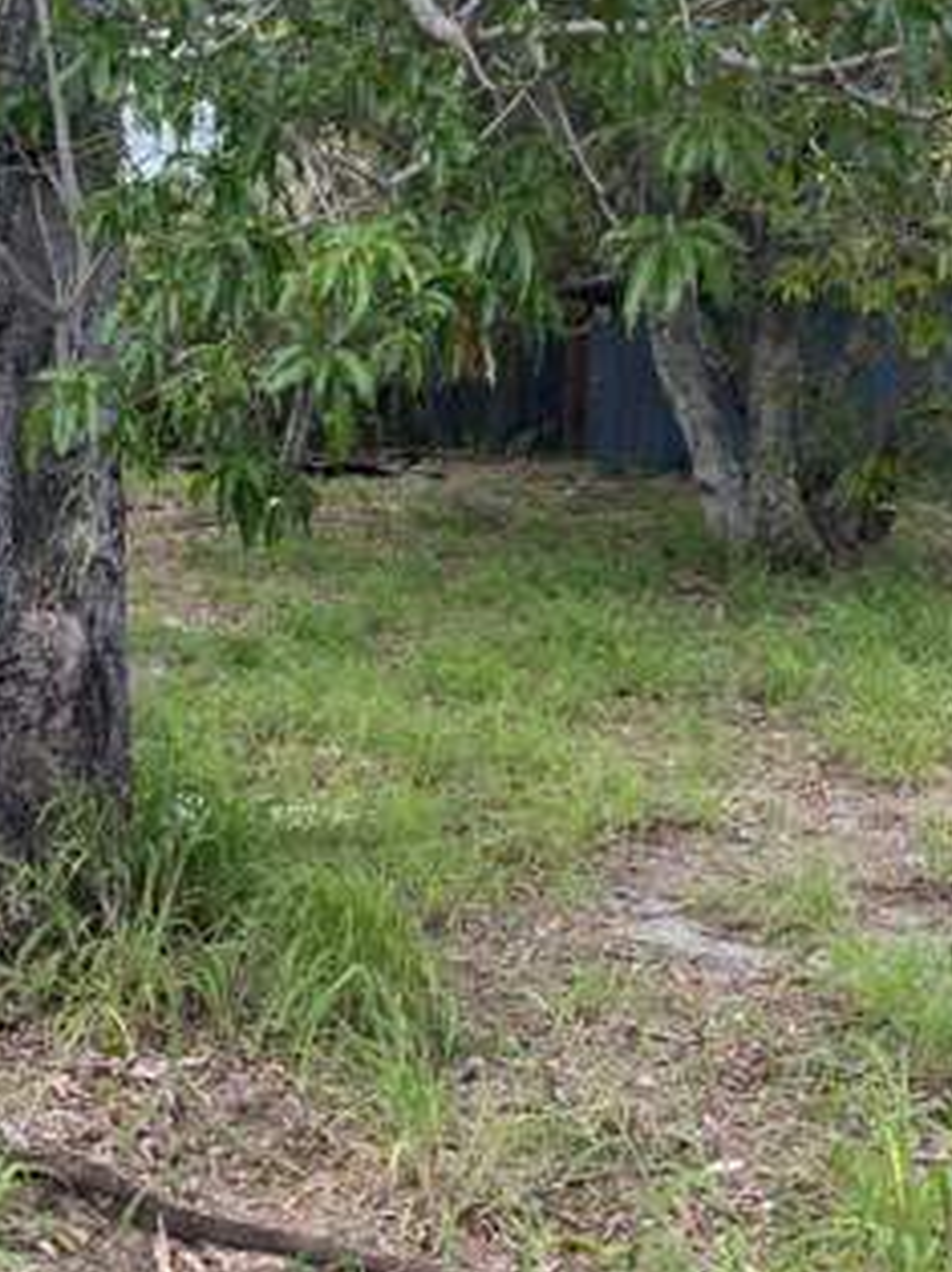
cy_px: 474
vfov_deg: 36.0
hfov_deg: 27.4
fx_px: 1946
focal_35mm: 53
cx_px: 377
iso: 50
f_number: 1.6
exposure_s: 1/561
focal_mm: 5.1
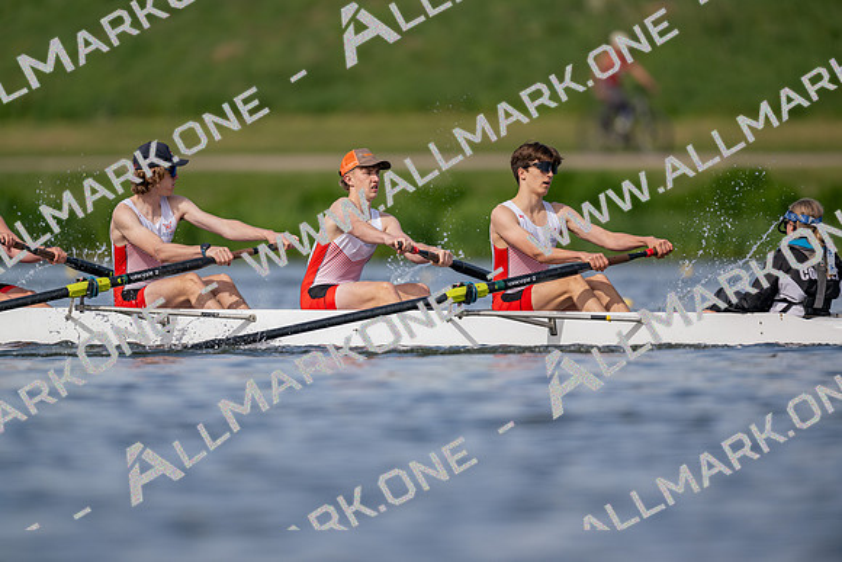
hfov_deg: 3.4
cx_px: 421
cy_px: 281
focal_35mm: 600
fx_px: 14036
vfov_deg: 2.3
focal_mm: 600
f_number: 4
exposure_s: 1/2500
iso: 220
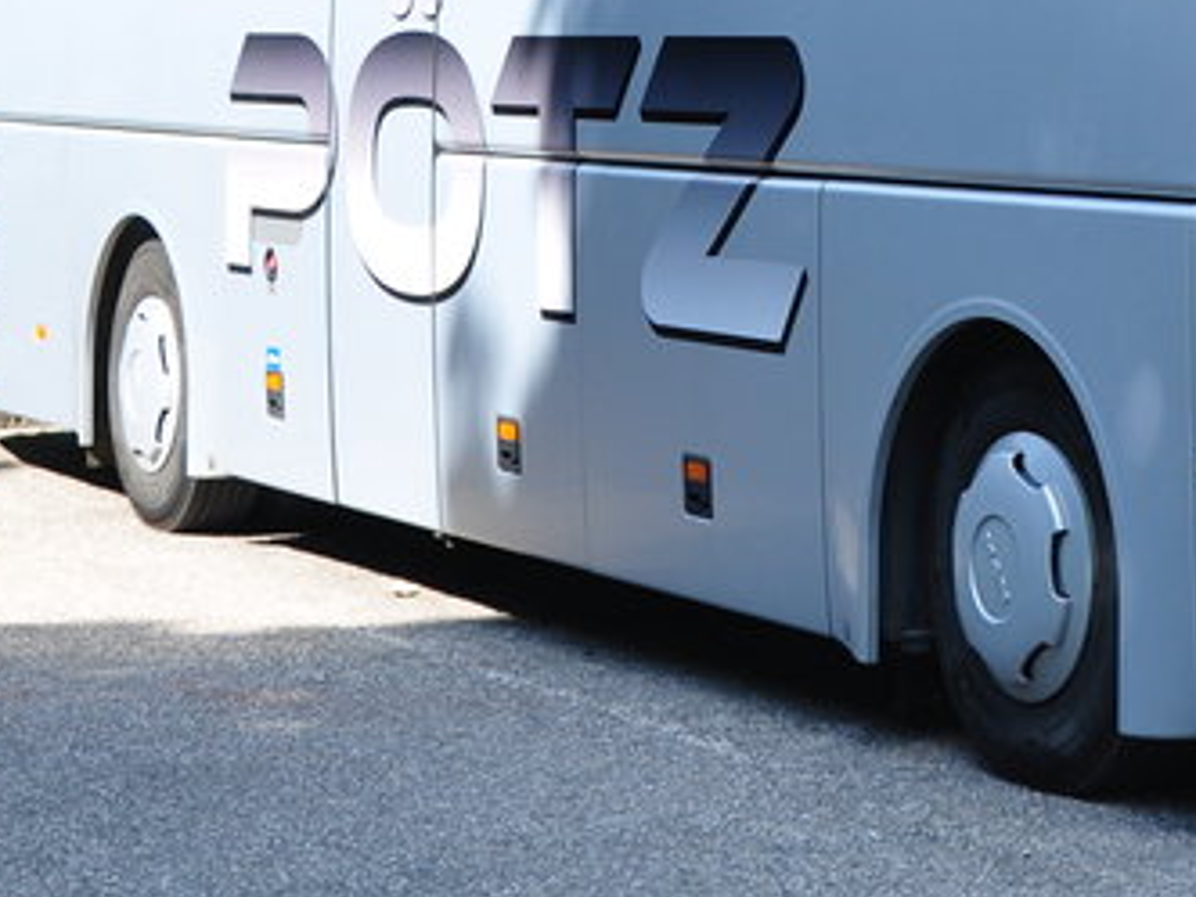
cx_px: 1362
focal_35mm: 125
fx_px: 4319
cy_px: -85
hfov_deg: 15.3
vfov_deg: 11.7
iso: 200
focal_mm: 24
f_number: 5
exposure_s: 1/100
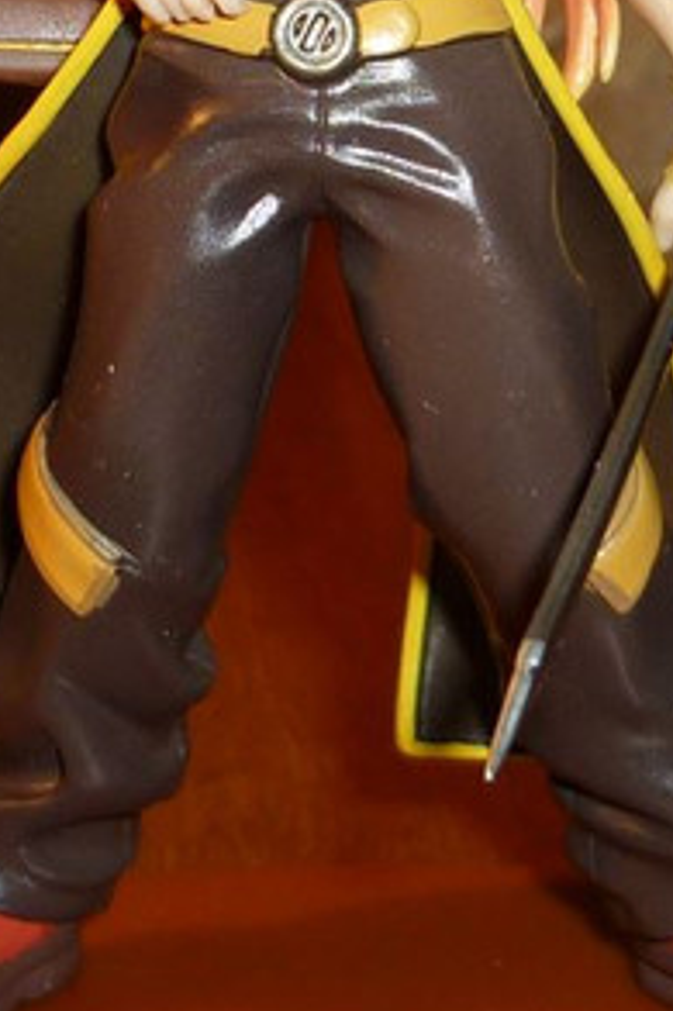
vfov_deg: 16.2
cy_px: 141
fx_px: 3509
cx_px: 326
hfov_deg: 11.0
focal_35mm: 125
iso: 100
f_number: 2.8
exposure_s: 1/30
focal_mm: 5.5
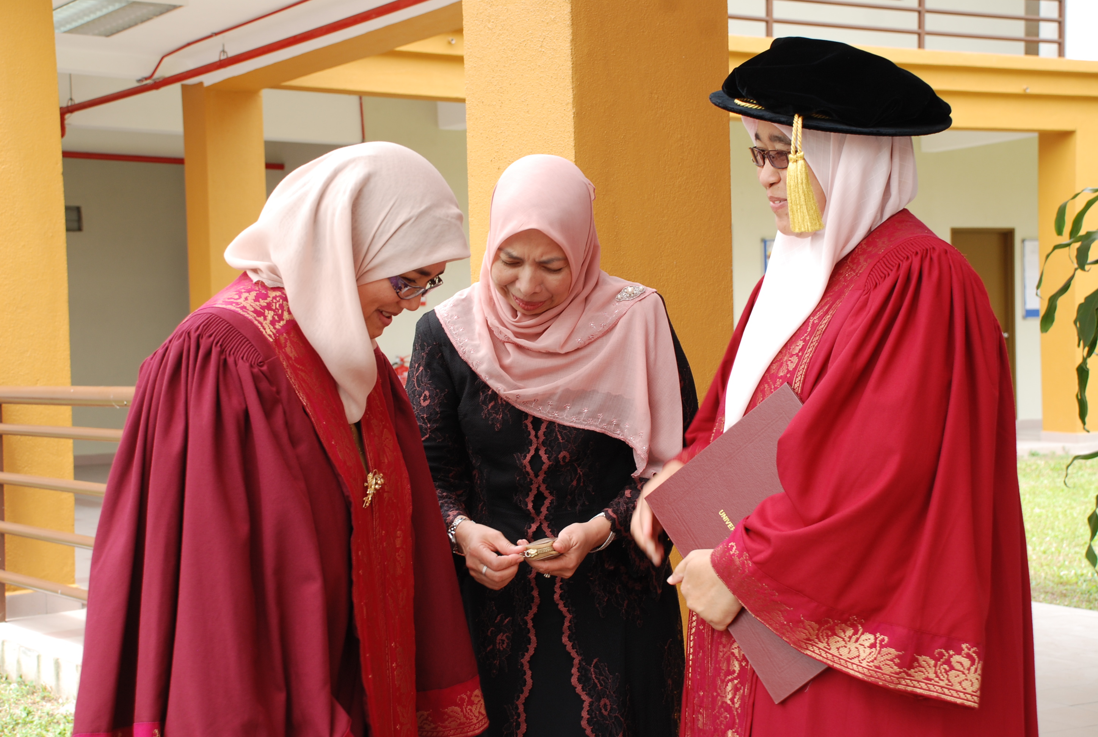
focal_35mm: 60
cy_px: 368
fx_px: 1834
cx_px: 549
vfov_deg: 22.7
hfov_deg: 33.3
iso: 200
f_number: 5.6
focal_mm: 40
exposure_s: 1/100
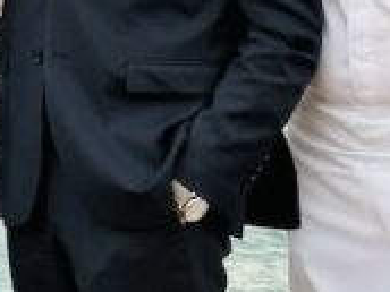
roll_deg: -0.1
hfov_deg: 6.9
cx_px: 93
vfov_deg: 5.2
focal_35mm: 285
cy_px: 158
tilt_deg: -10.2
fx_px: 3211
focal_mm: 6.86
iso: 64
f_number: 1.78
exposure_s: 1/699
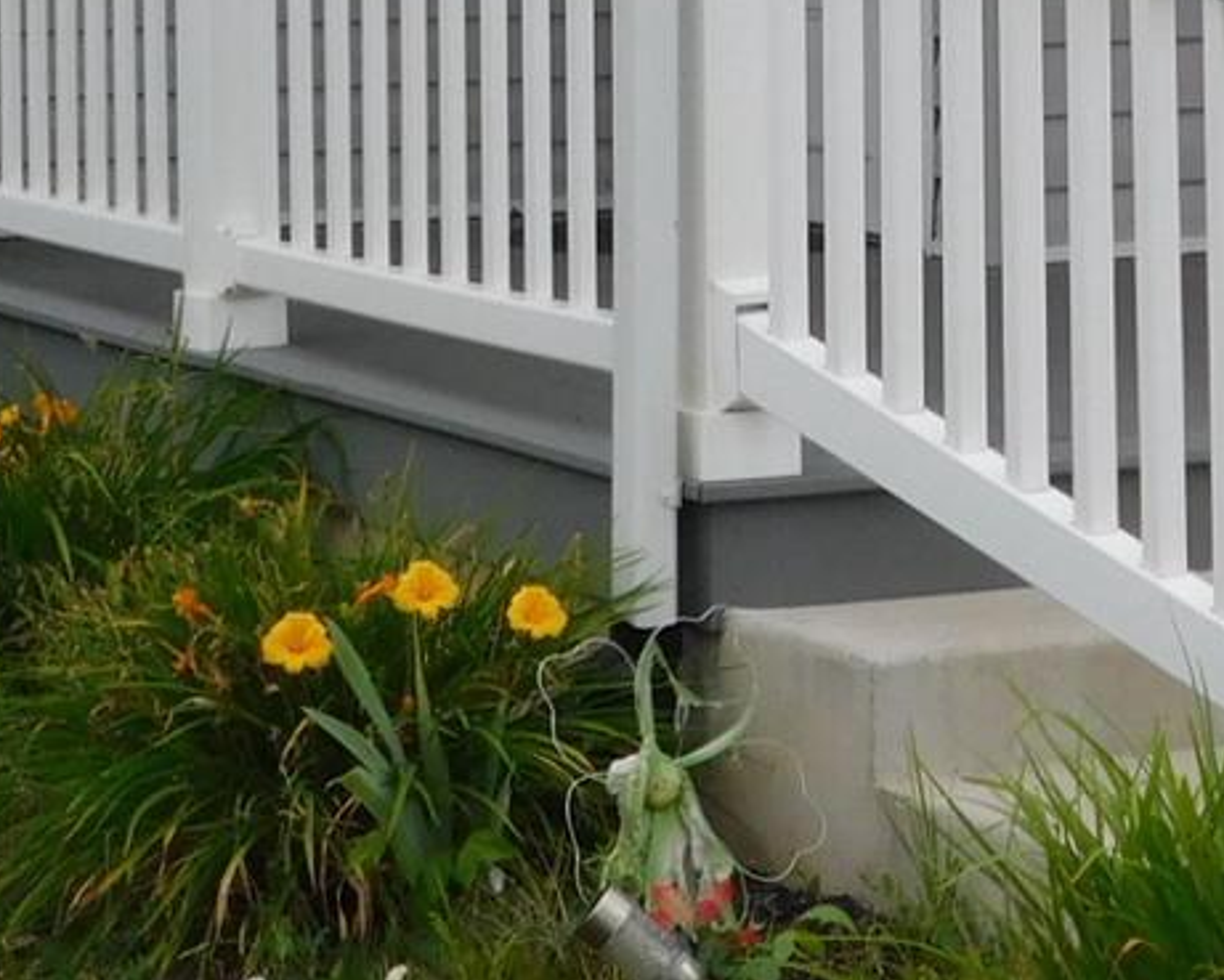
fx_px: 5652
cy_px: -417
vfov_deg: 9.7
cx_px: 852
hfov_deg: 12.3
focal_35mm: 156
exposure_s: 1/1500
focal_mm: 6.3
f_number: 3.5
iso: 125
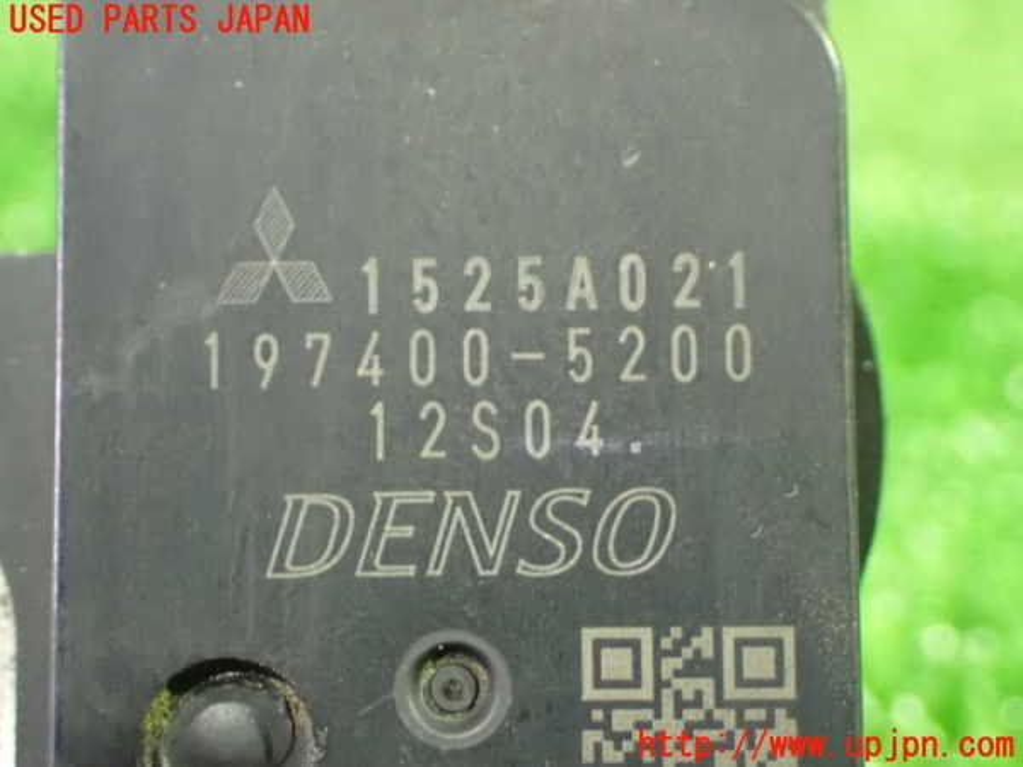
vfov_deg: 19.1
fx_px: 2276
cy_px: 384
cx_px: 512
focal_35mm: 77
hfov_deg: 25.3
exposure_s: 1/8
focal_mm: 13.65
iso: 1600
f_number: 4.1
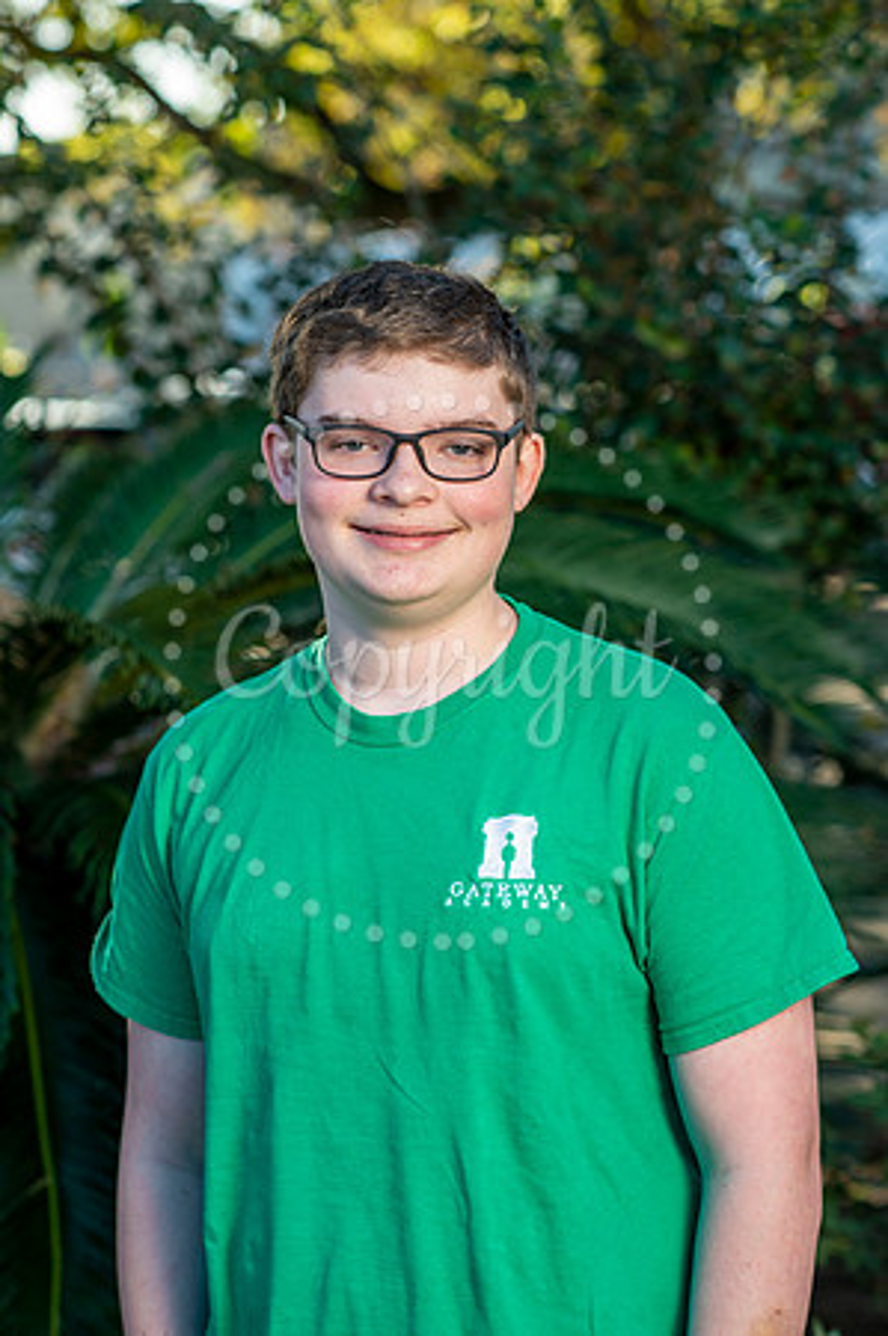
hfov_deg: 16.0
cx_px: 444
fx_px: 3152
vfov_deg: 23.9
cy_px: 668
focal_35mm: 85
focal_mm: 85
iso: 200
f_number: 4
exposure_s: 1/160
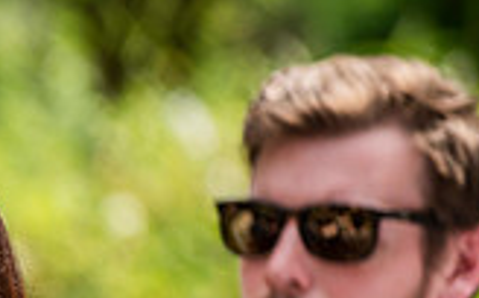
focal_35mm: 722
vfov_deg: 1.8
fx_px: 9412
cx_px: -289
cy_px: 446
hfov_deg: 2.9
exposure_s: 1/2000
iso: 400
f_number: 3.5
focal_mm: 200
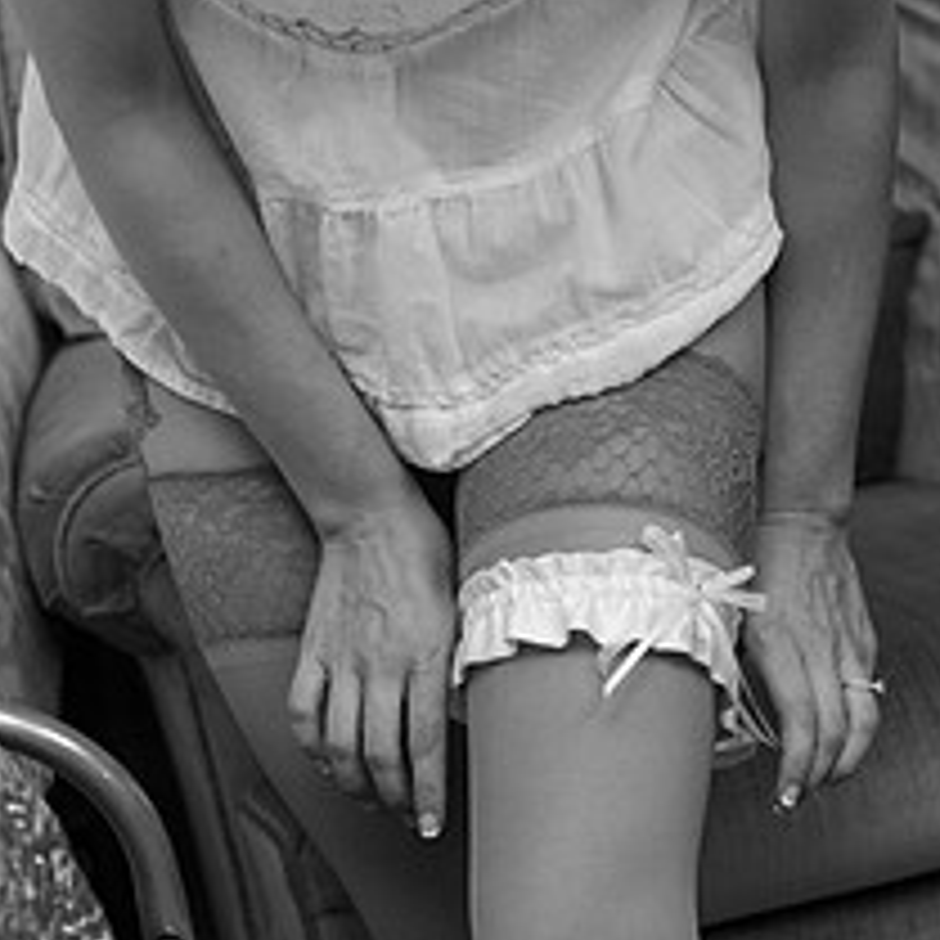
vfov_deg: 13.5
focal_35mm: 128
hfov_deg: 13.6
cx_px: 497
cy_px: 913
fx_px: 3932
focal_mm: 70
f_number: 4.5
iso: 1250
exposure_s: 1/60
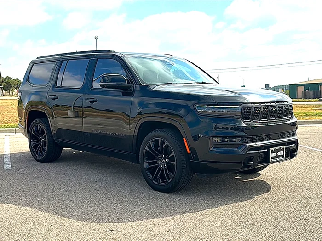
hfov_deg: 50.1
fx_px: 344
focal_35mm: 37
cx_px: 161
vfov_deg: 38.7
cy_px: 120
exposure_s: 1/5291
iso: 80
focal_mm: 6.86
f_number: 1.78
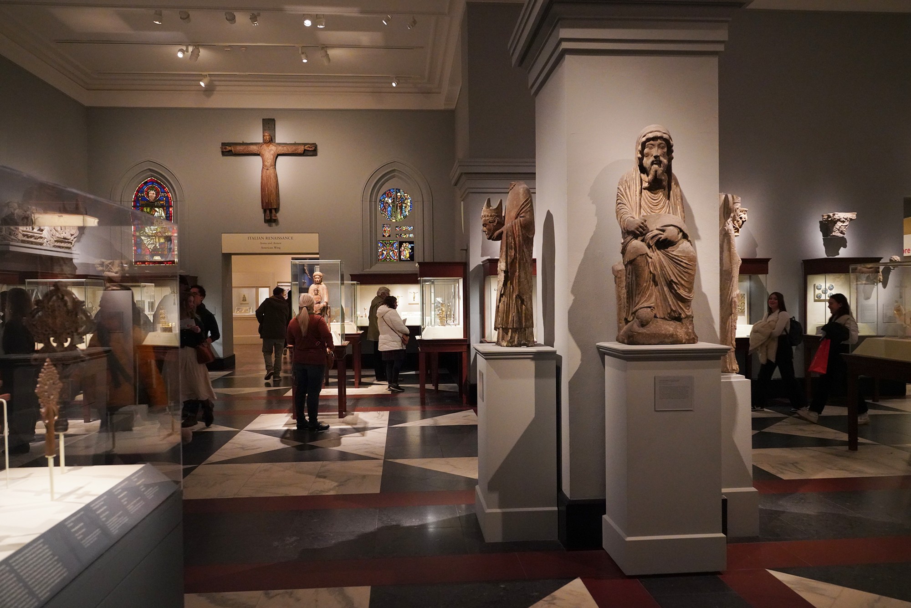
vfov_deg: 46.4
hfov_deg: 65.5
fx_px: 709
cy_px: 304
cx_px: 456
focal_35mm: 28
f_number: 4.5
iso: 8000
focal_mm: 28
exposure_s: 1/100
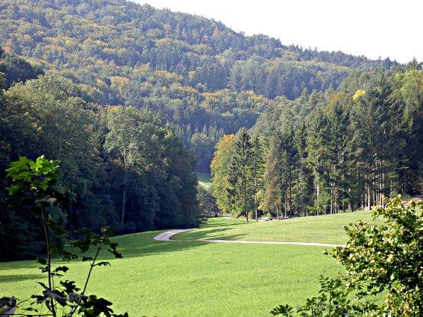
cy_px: 158
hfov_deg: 19.3
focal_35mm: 102
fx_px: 1246
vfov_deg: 14.5
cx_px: 212
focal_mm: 16.8
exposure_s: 1/80
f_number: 4.9
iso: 50
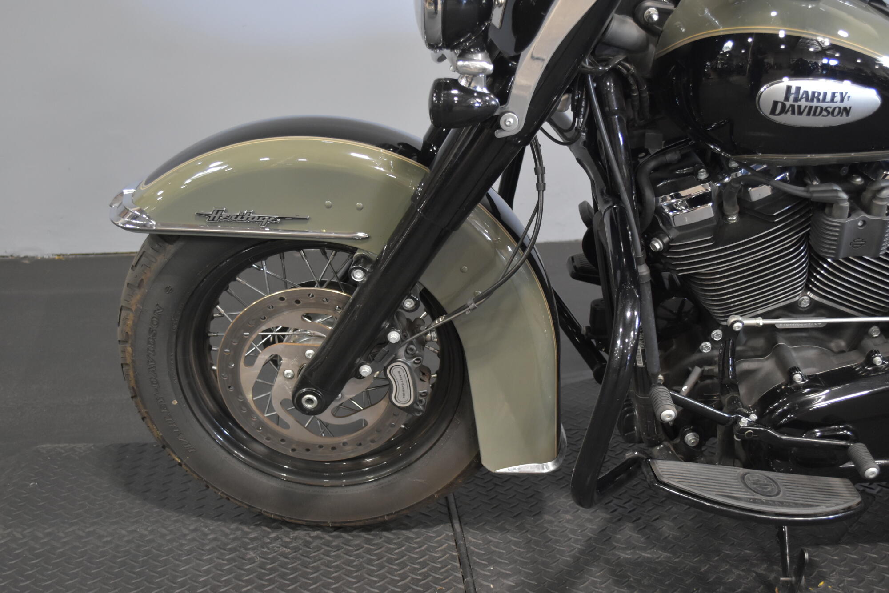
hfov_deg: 43.6
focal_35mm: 45
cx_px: 444
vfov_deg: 29.9
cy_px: 296
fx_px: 1112
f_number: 4.5
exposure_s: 1/20
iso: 1600
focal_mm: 30
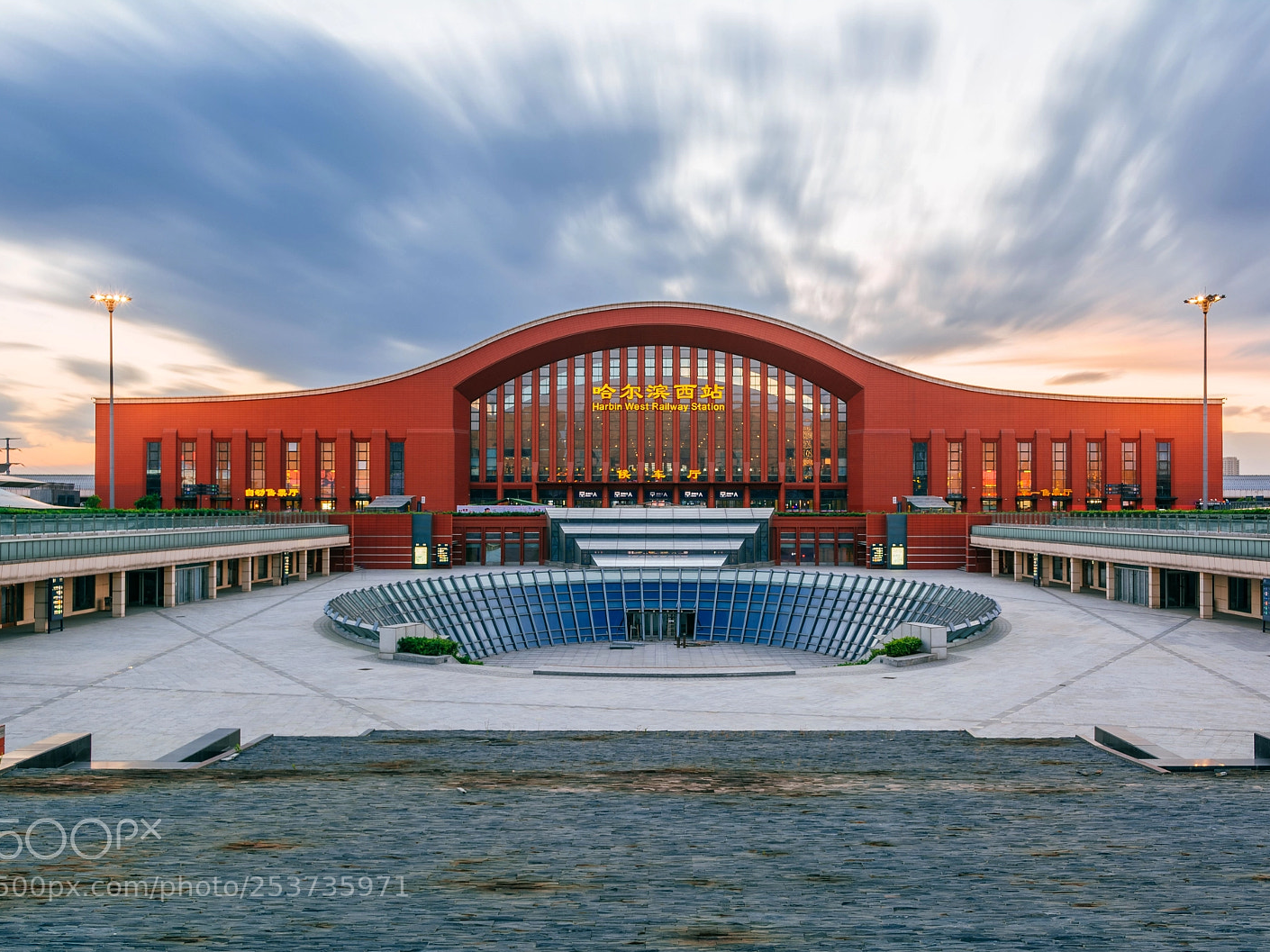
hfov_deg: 51.4
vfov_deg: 39.6
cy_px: 477
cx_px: 658
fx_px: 1321
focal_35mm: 36
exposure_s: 1.3
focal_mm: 22
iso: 100
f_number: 8
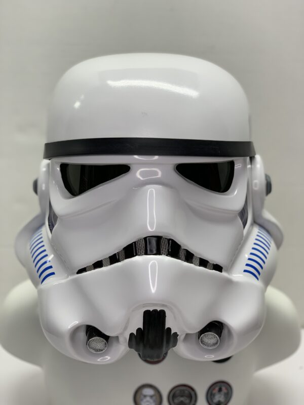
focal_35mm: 52
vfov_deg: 36.8
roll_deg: -0.4
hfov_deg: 28.0
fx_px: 609
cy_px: 202
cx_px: 152
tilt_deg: -18.3
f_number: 2.4
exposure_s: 1/120
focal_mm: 6
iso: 50
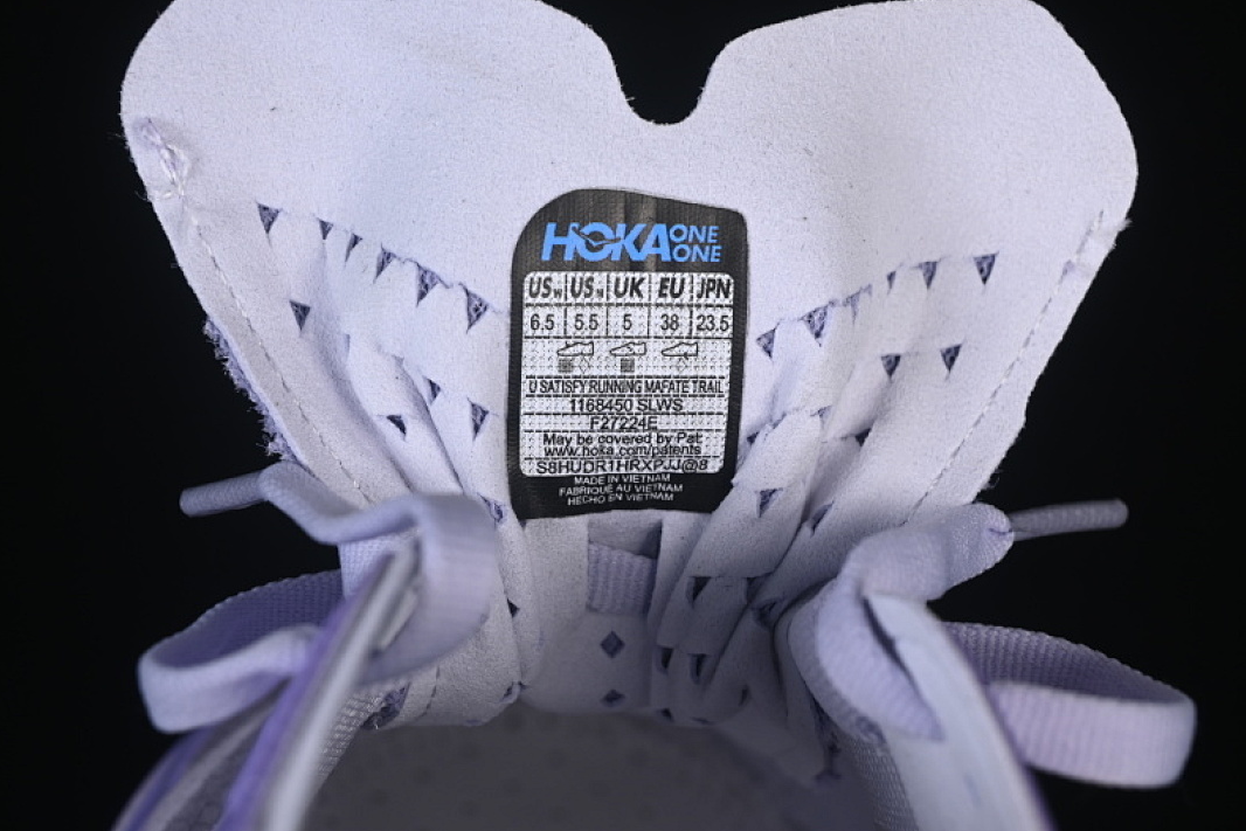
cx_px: 621
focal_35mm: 76
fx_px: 2631
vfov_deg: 18.0
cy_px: 417
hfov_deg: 26.6
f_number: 8
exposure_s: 1/80
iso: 160
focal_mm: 50
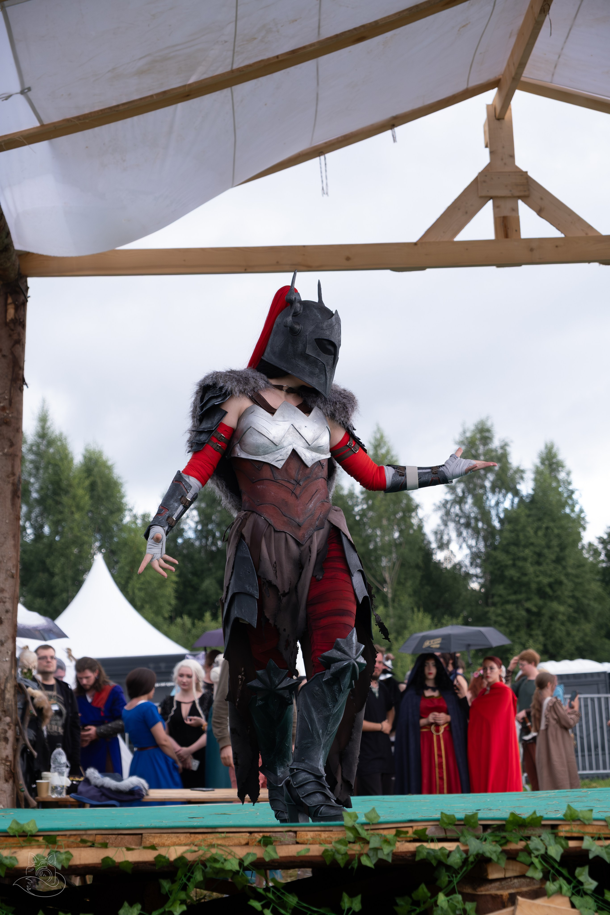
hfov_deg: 20.0
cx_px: 305
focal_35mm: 68
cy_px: 458
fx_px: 1728
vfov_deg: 29.7
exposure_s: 1/800
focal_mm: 45.5
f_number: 3.6
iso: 800
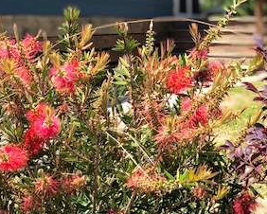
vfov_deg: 13.3
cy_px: 25
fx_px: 909
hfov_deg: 16.7
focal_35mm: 115
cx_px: 101
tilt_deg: +0.7
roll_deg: +0.0
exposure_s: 1/226
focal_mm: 6
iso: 16
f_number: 2.4
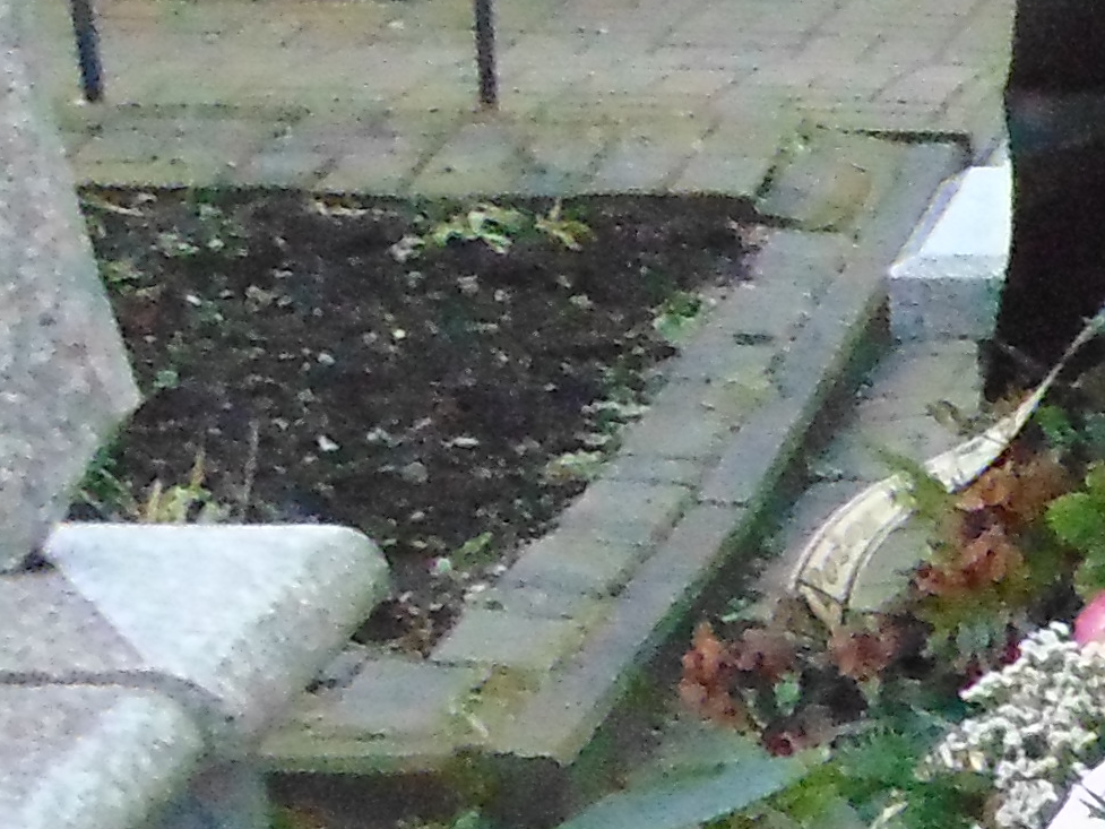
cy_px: 985
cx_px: 2554
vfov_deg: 8.4
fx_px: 5555
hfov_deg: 10.1
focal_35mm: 174
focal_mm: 5.8
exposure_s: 1/80
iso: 800
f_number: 3.2
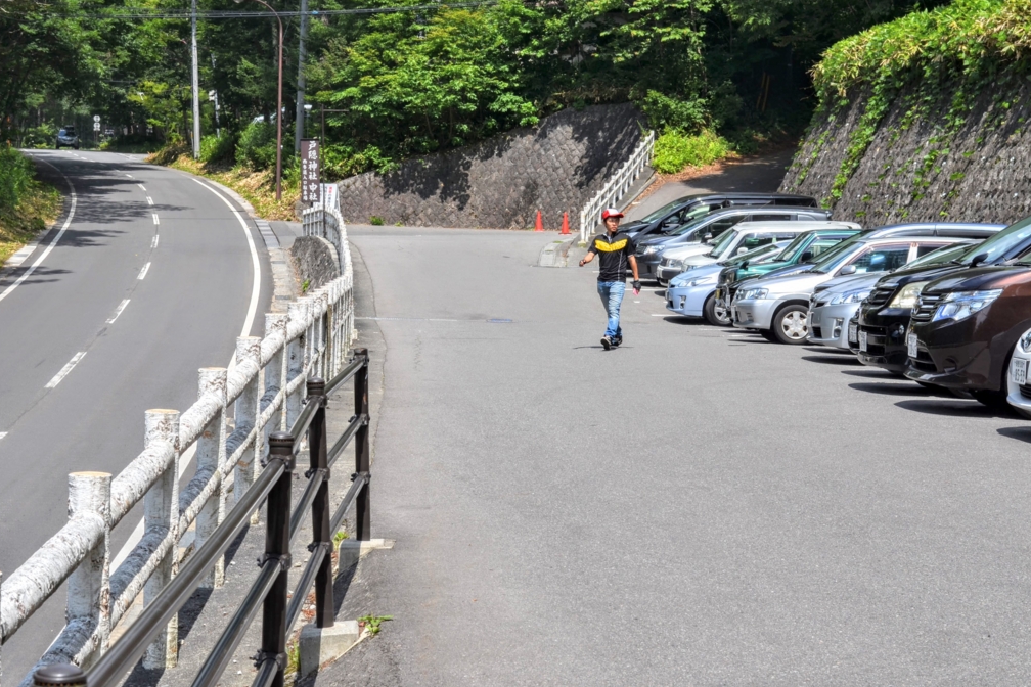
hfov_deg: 26.7
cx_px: 512
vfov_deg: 17.9
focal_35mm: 76
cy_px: 342
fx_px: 2176
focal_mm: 50
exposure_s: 1/320
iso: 100
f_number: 9
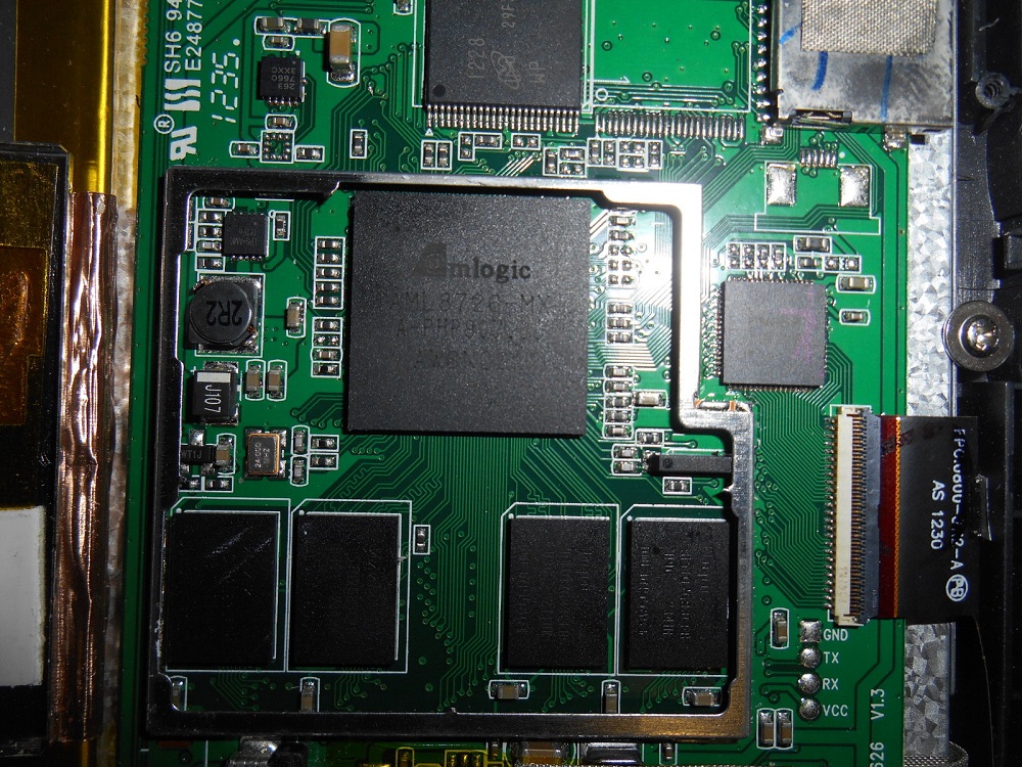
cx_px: 511
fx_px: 768
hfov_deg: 67.3
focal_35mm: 26
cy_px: 384
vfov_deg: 53.1
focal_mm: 4.7
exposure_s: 1/25
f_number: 11
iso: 80
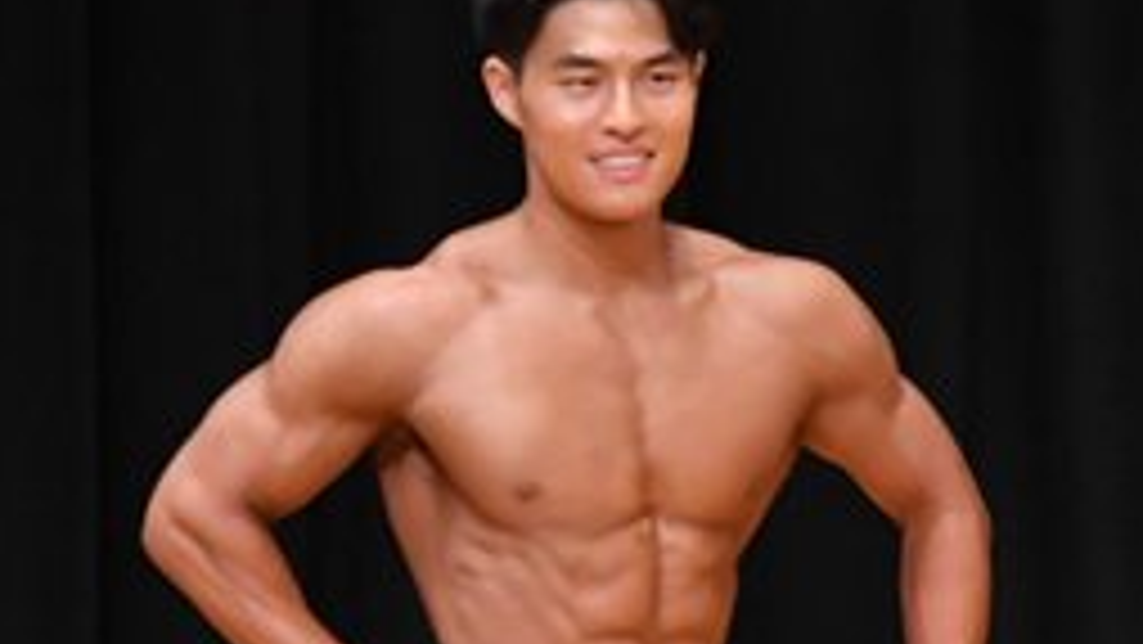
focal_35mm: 862
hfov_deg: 2.5
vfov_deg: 1.4
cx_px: 1690
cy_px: 887
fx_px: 26131
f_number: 5.6
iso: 4000
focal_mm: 180
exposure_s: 1/400
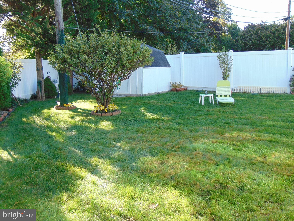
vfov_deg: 36.8
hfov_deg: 47.9
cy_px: 110
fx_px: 331
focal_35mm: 39
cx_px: 147
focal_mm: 6.9
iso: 80
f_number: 3.3
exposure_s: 1/125
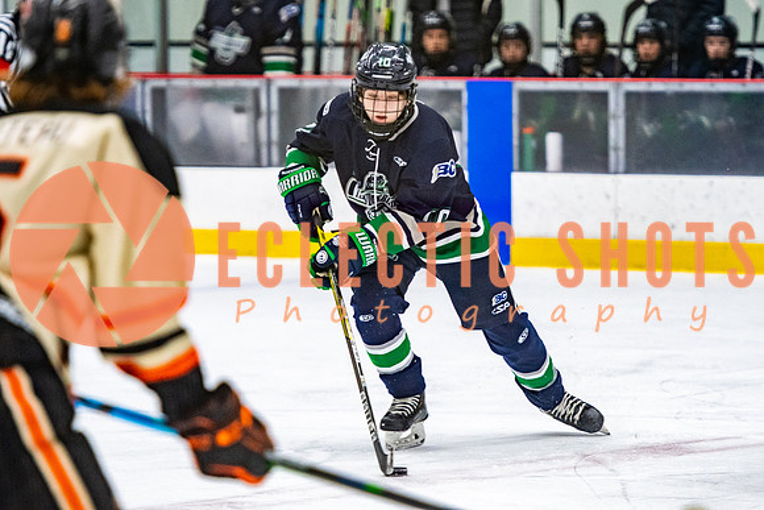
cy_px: 221
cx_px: 433
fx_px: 5947
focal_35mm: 280
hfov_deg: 7.3
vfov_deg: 4.9
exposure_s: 1/640
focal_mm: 165
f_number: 2.8
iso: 1800
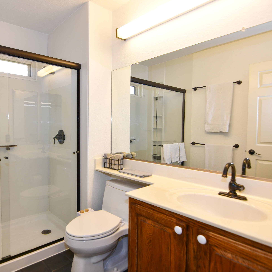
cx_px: 97
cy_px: 136
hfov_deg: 70.6
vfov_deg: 72.1
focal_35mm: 21
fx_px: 187
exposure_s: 1/60
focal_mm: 11
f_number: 4
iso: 250
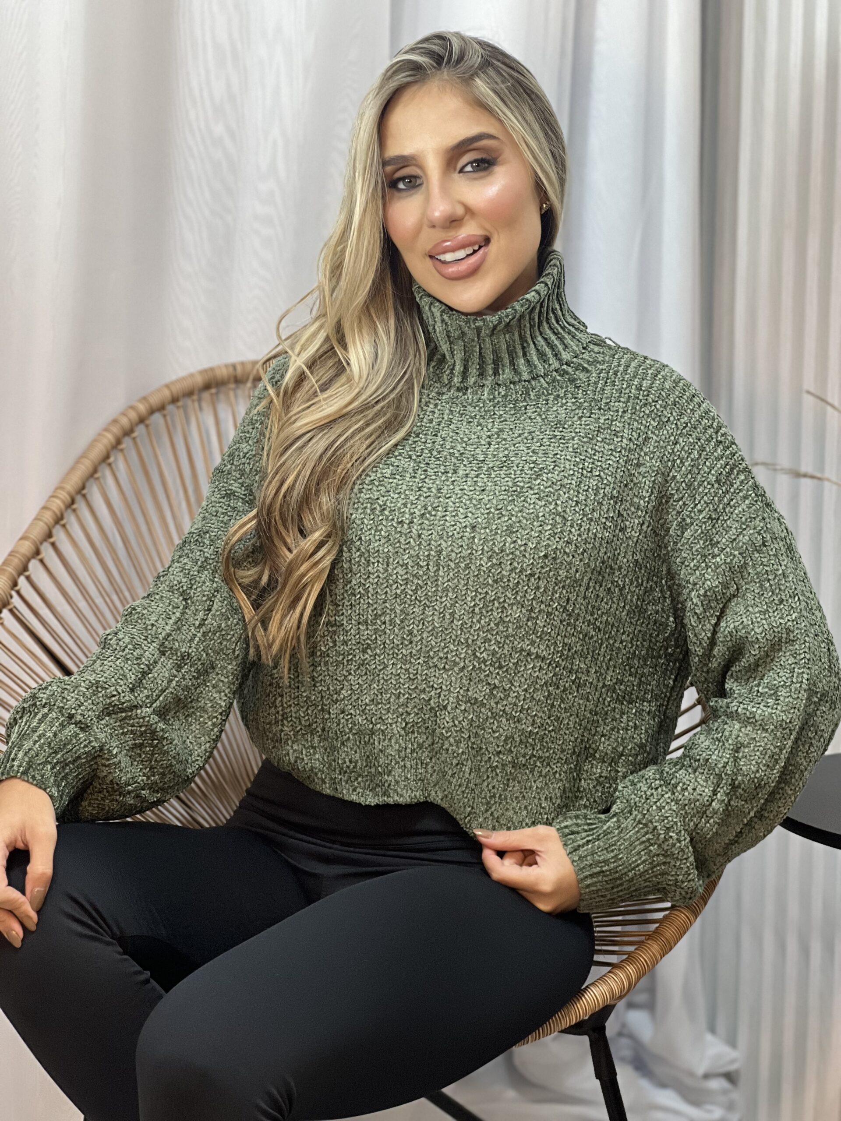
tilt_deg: -7.4
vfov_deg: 25.3
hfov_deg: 19.1
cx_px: 420
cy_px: 560
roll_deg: -0.1
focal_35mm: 77
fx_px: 2494
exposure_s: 1/120
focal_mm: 9
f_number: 2.8
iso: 250
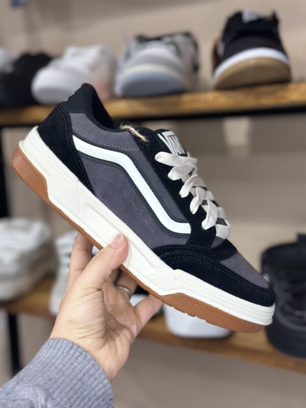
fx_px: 566
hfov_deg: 30.3
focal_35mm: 48
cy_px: 204
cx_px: 153
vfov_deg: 39.7
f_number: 1.78
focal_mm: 6.86
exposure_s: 1/88
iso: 125
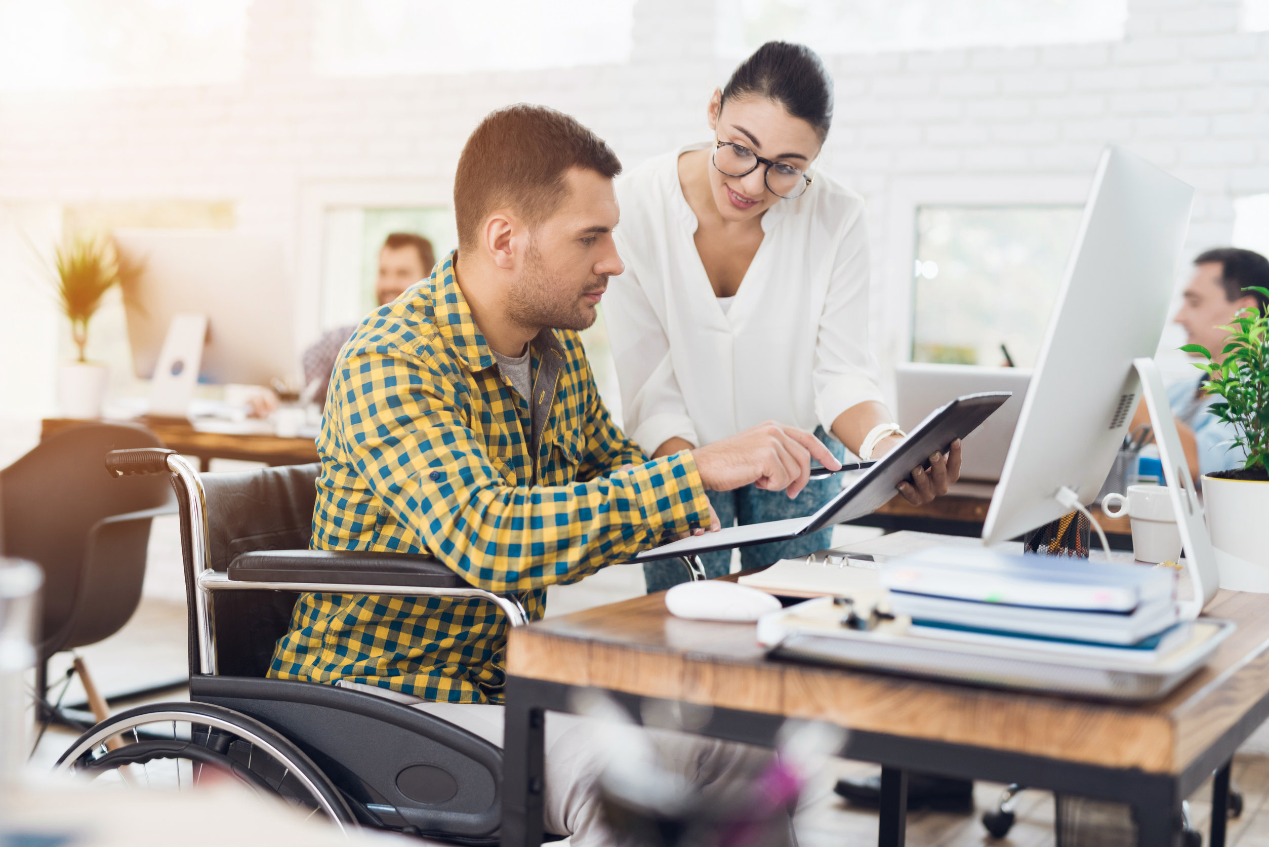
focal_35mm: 50
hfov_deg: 39.6
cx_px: 634
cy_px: 424
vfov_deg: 27.0
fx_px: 1763
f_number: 2.2
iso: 400
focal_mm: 50
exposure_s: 1/100
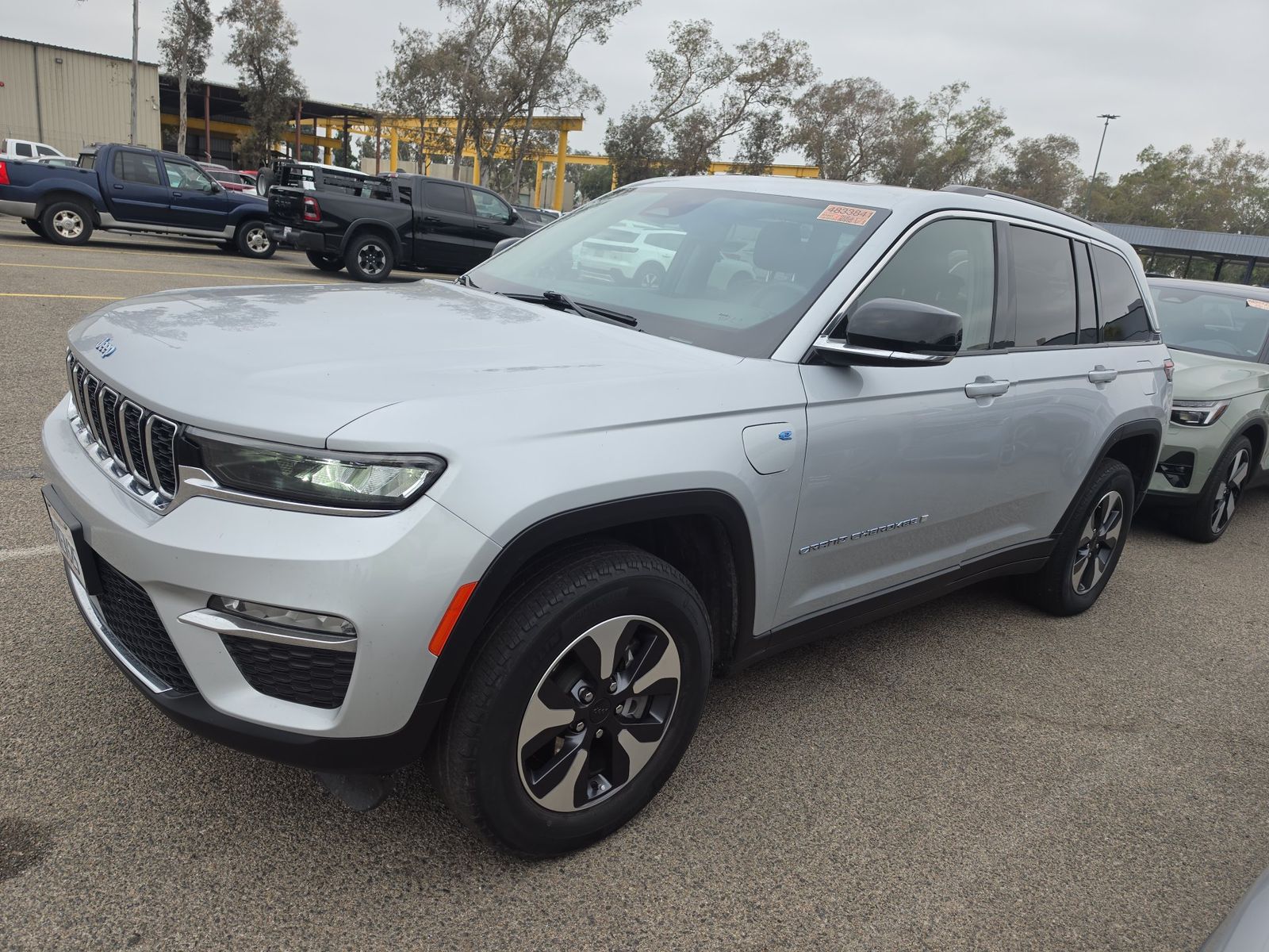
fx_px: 843
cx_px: 634
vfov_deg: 58.9
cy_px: 476
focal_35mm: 23
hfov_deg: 73.9
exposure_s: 1/227
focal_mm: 6.5
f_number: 1.4
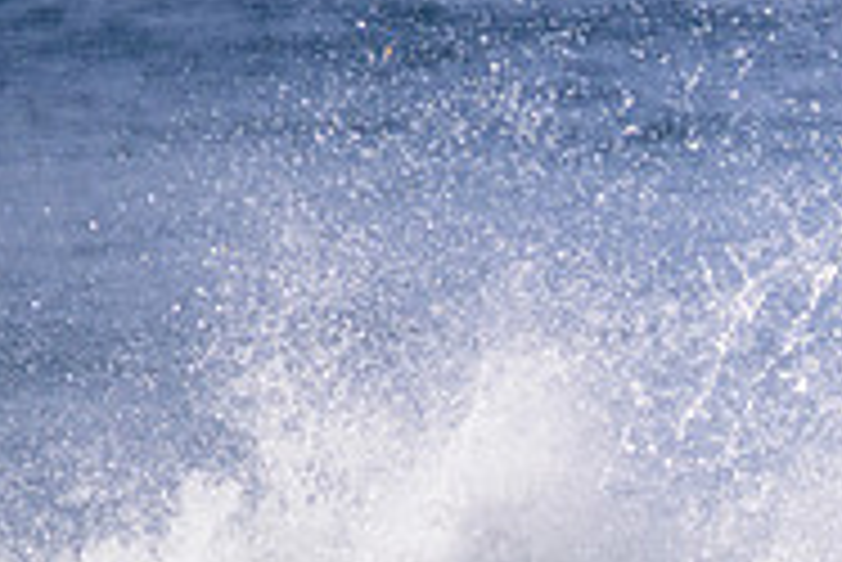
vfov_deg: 0.6
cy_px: 681
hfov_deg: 0.8
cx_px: 1261
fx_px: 58048
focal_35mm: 2480
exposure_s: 1/2000
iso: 1400
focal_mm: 800
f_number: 11
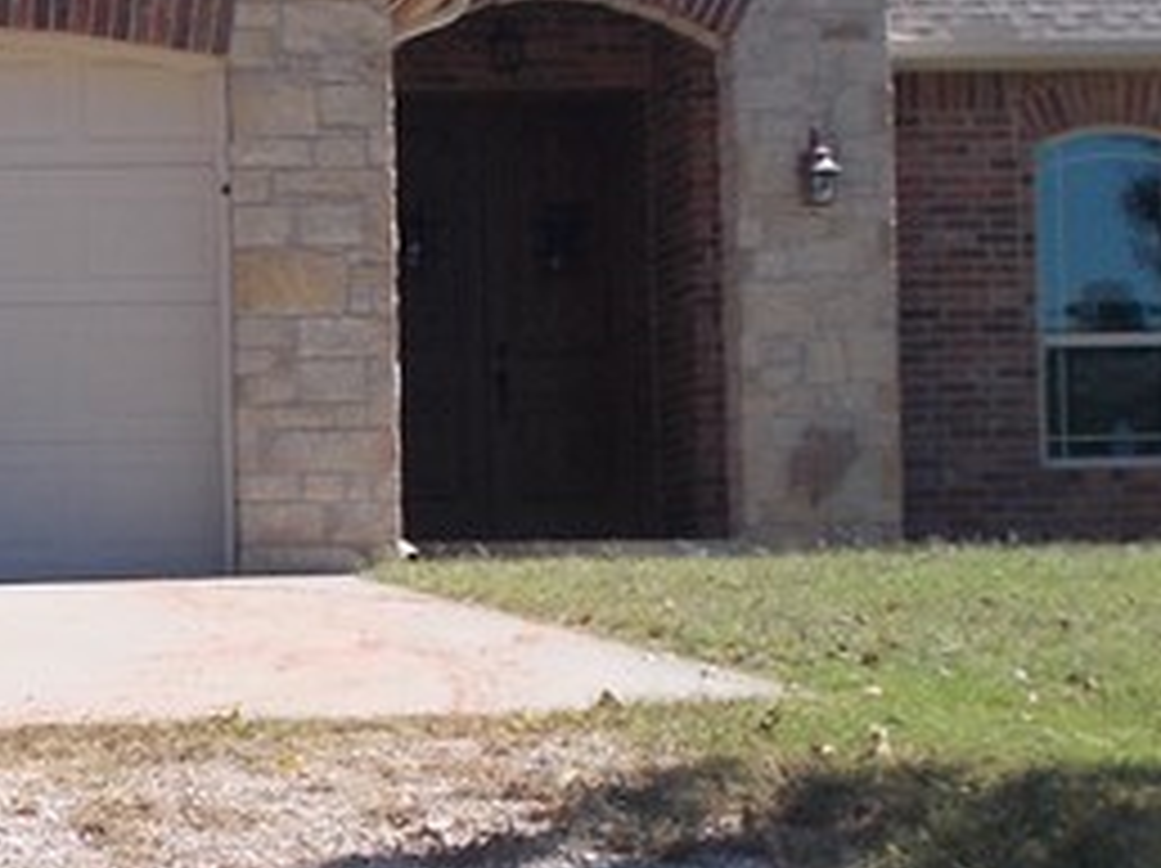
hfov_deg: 14.3
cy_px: 486
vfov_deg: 11.0
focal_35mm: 135
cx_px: -126
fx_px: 4524
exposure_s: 1/80
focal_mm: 6
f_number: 9.2
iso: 80
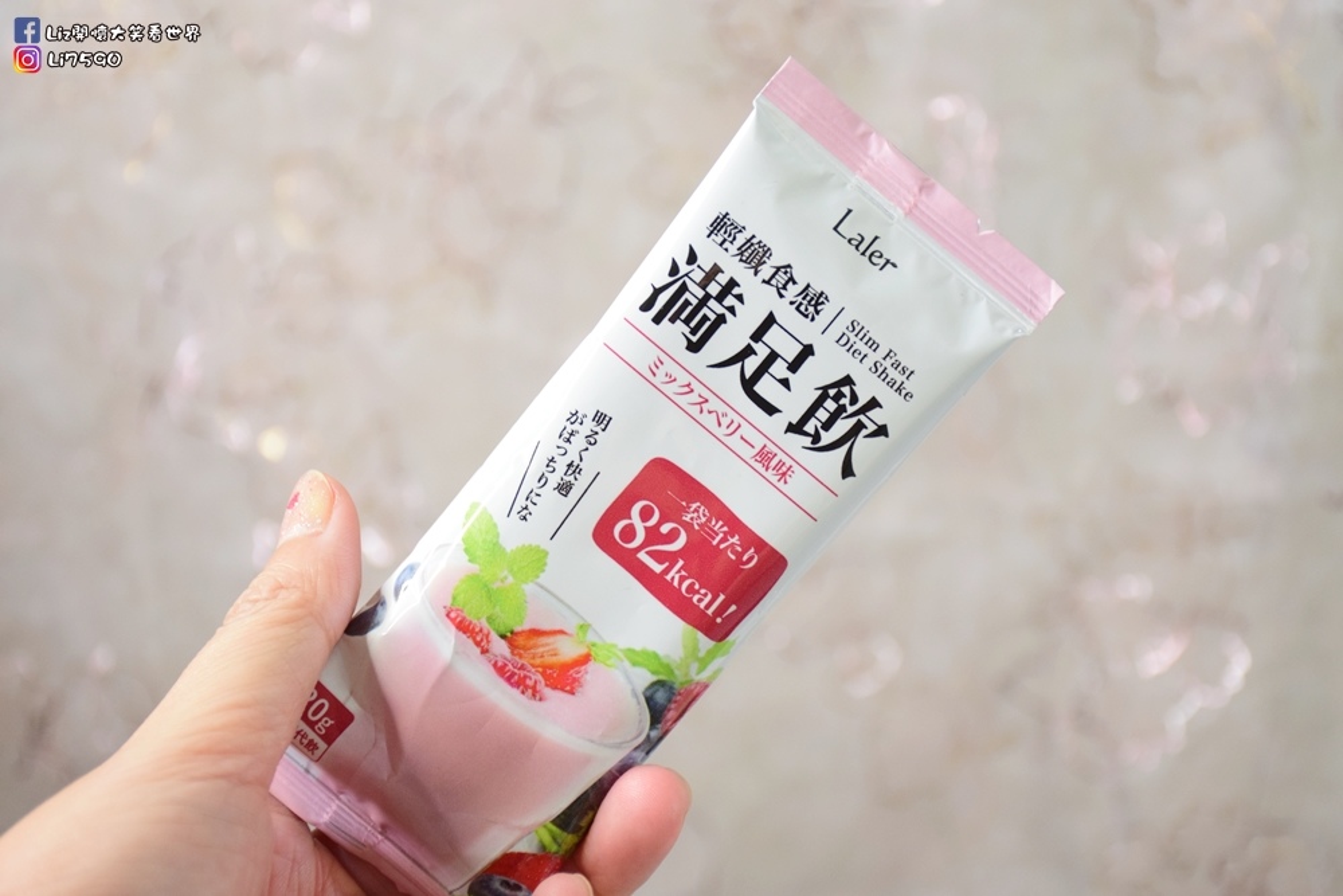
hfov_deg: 27.0
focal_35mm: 75
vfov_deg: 18.2
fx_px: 2798
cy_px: 448
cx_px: 672
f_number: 5.6
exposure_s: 1/125
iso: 1600
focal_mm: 50
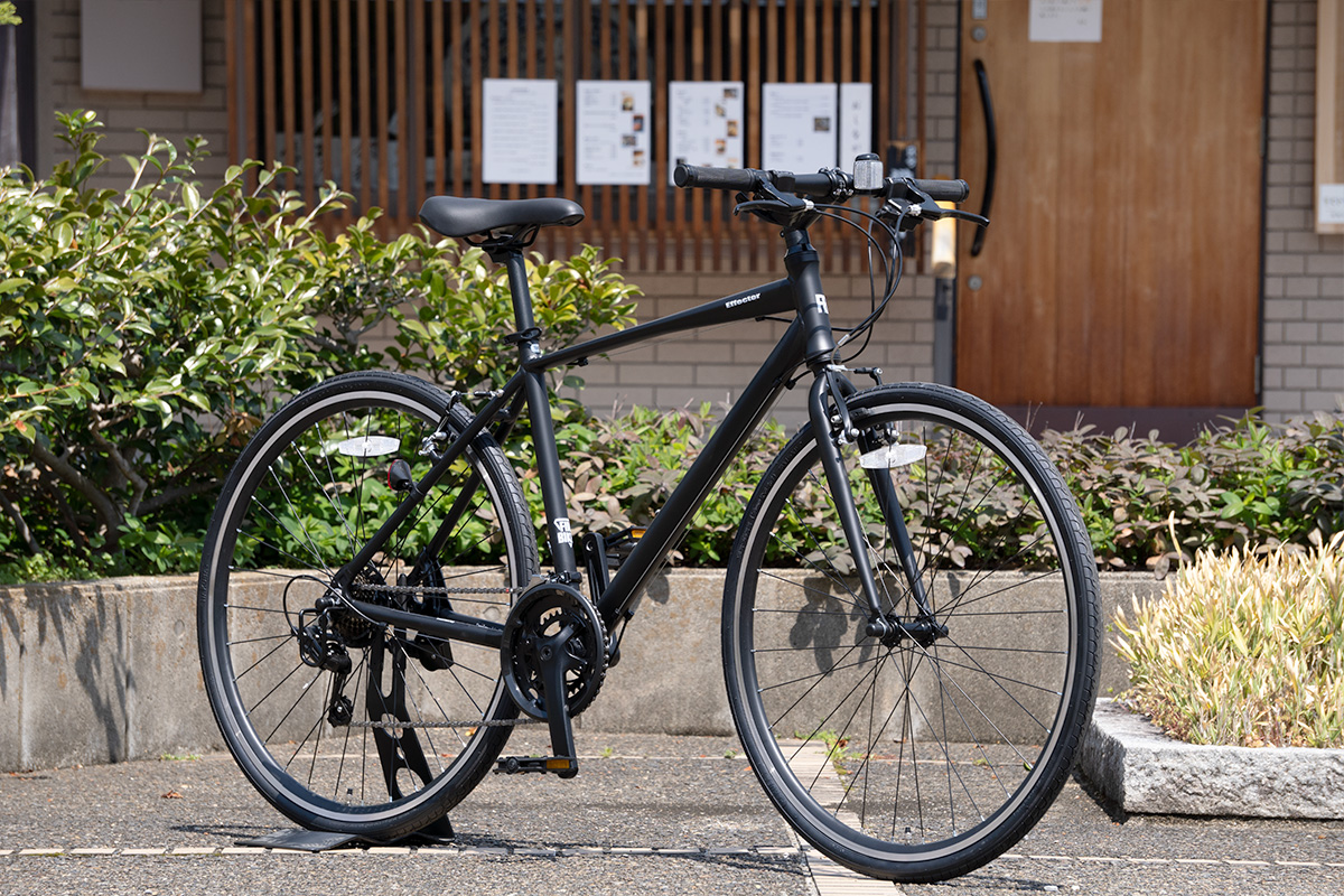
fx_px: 7951
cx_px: 672
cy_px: 448
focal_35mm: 213
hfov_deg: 9.7
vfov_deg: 6.4
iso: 160
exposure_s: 1/250
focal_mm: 142
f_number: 9
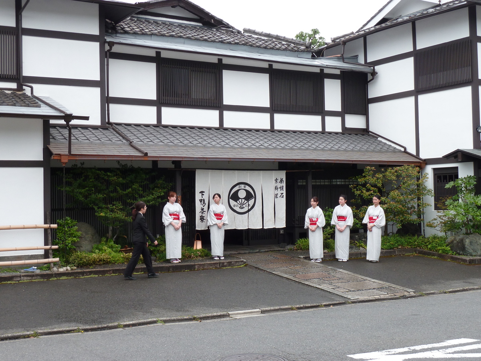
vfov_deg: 30.3
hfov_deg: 39.7
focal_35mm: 48
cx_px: 240
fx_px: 667
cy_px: 180
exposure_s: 1/160
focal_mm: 7.9
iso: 100
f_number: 4
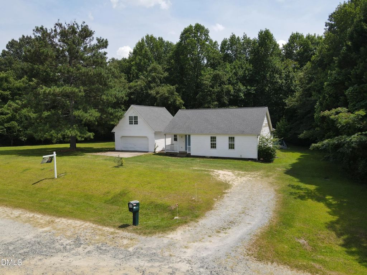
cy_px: 138
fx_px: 254
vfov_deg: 56.8
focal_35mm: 24
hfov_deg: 71.6
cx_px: 184
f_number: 2.8
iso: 100
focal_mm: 4.5
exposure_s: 1/725
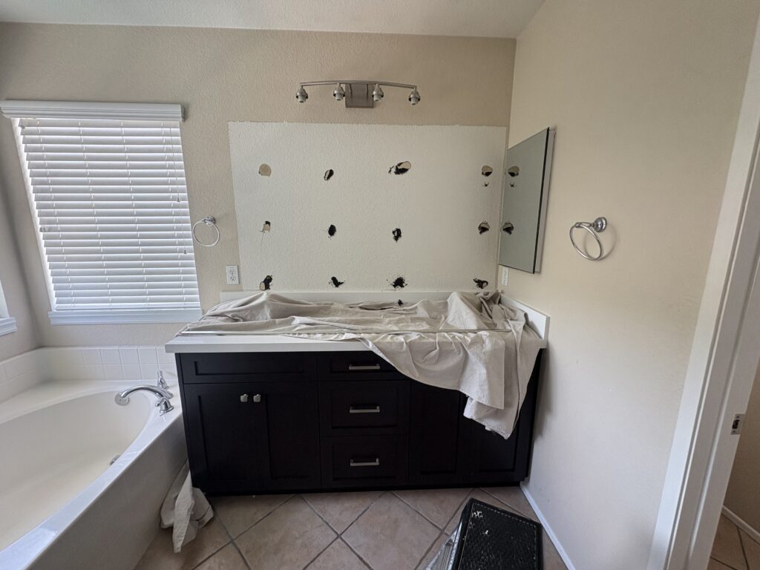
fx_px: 307
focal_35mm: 14
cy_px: 285
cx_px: 380
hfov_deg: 102.1
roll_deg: +0.2
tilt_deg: -10.4
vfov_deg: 85.7
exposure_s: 1/99
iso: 160
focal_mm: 2.22
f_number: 2.2
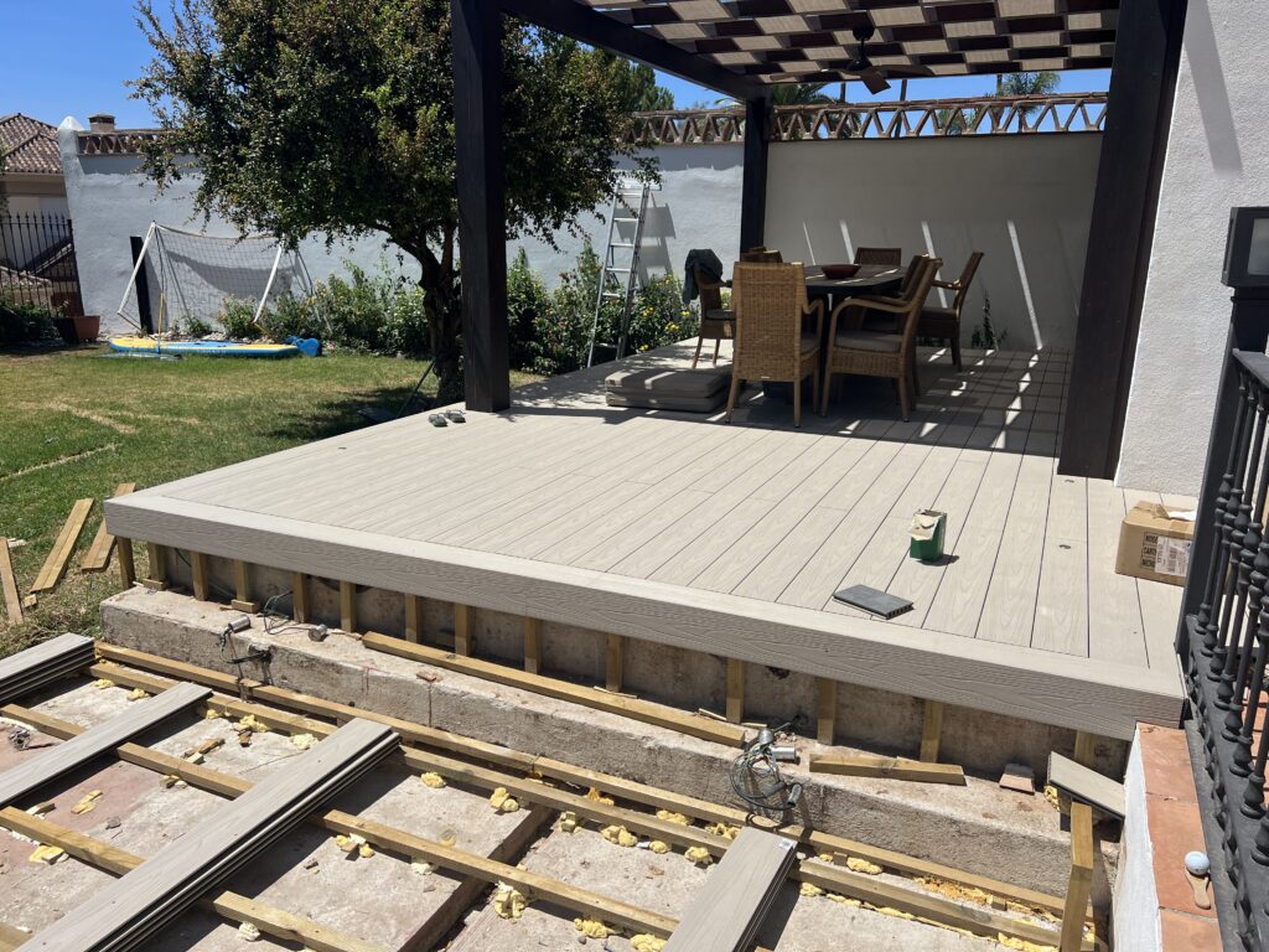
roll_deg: -0.3
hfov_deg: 67.3
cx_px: 634
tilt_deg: -15.0
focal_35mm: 26
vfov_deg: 53.1
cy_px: 476
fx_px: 953
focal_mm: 5.7
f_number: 1.5
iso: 50
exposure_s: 1/7463
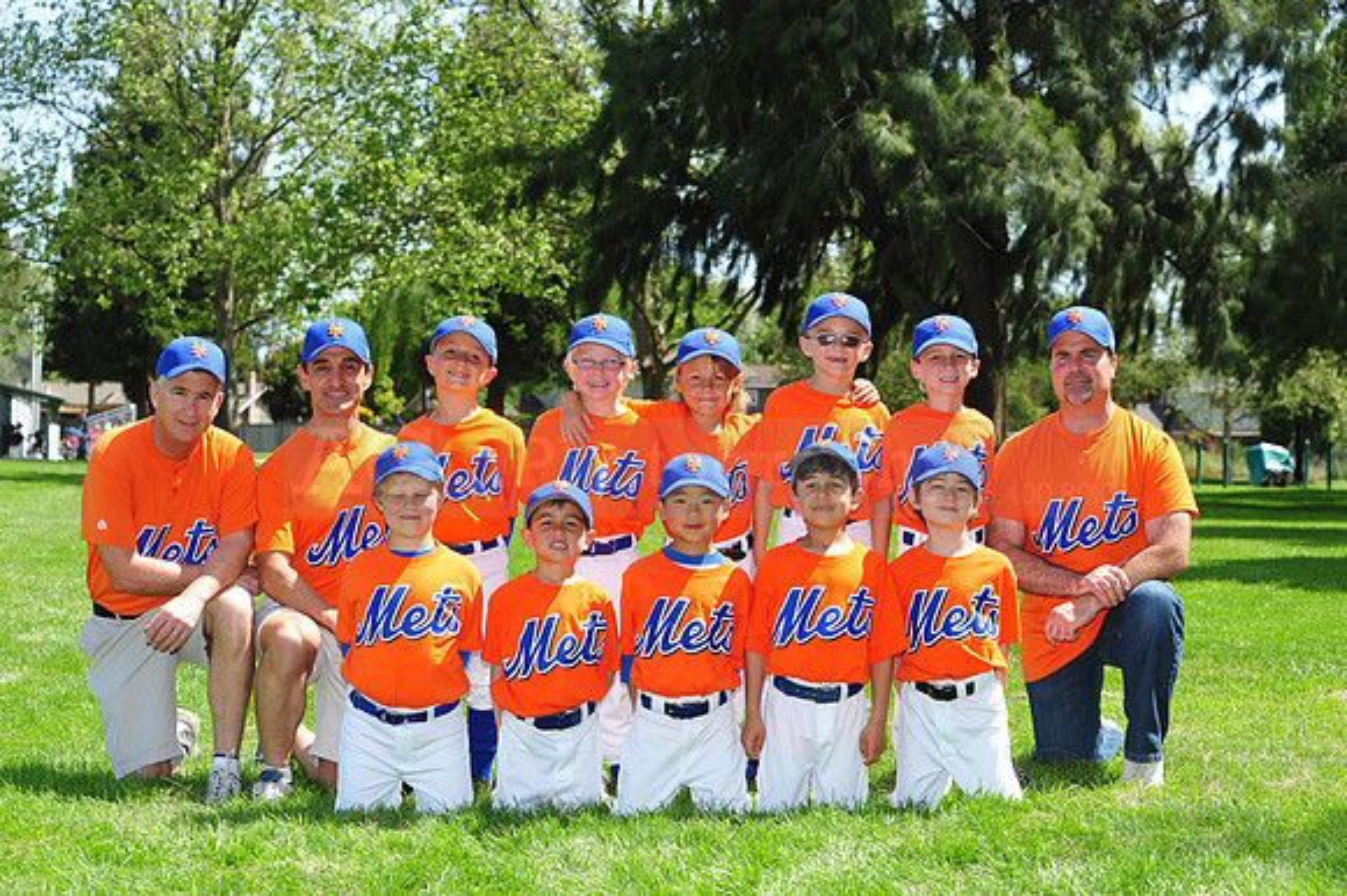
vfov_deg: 17.0
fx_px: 2992
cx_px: 674
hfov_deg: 25.4
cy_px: 448
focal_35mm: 80
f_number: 8
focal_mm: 80
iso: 200
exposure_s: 1/250
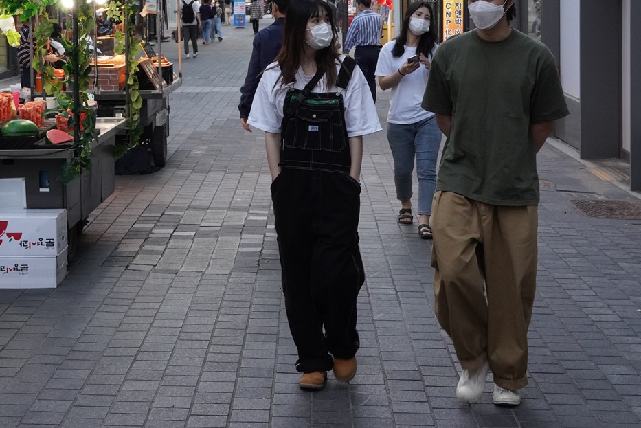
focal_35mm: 75
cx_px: 245
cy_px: 52
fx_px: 1336
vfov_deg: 17.9
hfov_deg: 26.9
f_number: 10
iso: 2000
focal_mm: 35
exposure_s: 1/80
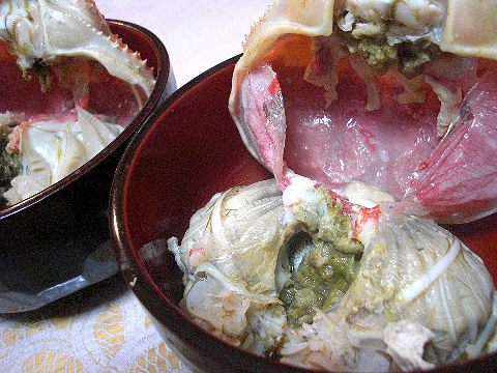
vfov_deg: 39.7
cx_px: 248
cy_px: 186
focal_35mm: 36
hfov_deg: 51.4
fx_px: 517
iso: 800
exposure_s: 1/60
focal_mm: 6.3
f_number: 2.8
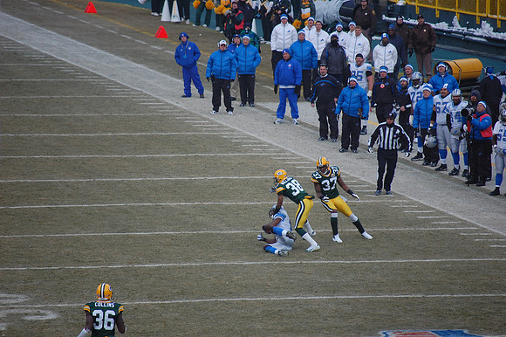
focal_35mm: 300
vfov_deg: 4.6
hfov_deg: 6.9
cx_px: 253
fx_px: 4214
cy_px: 168
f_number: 5.6
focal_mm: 200
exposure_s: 1/640
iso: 400
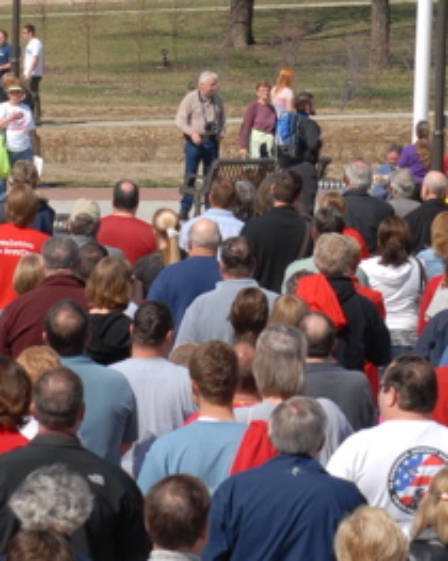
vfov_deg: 5.8
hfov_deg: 4.7
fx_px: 5509
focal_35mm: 332
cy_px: -20
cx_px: 246
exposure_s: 1/250
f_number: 8
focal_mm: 62
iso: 100
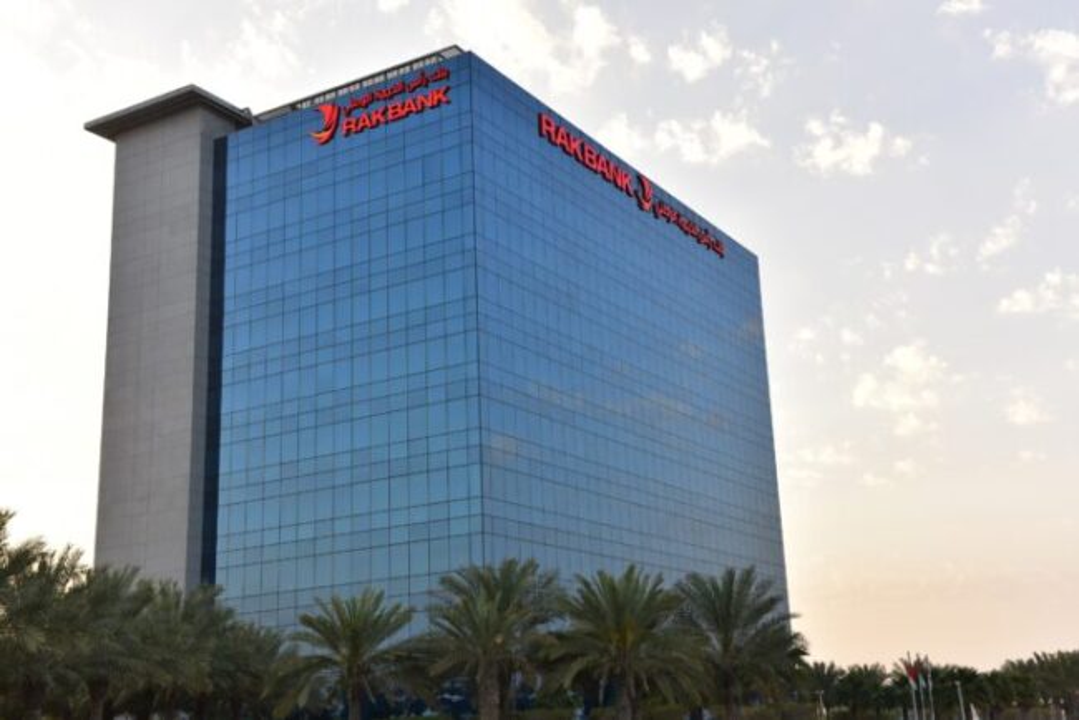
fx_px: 1349
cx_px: 540
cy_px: 360
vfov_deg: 29.9
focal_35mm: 45
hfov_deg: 43.6
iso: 250
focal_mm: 45
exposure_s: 1/100
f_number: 6.3
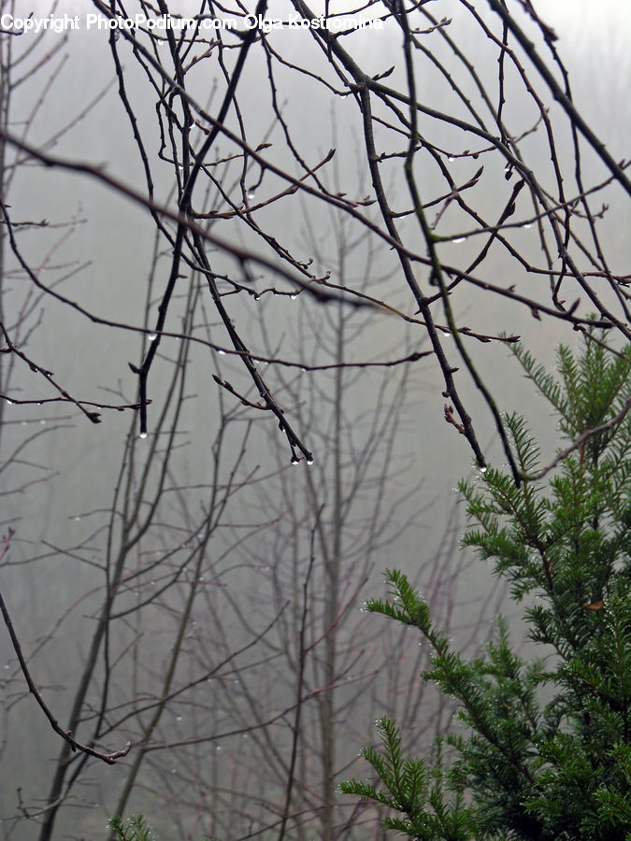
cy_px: 420
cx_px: 316
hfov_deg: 11.7
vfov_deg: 15.5
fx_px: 3087
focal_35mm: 127
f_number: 4.3
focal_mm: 32.4
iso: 50
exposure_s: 1/53.6
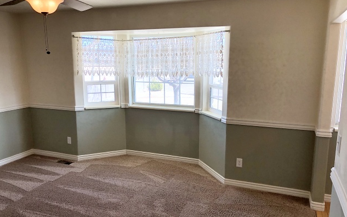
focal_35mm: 30
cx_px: 173
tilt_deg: -10.0
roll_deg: +0.4
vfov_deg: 41.8
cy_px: 115
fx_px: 284
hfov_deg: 62.9
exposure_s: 1/177
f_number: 1.8
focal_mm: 3.99
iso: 20
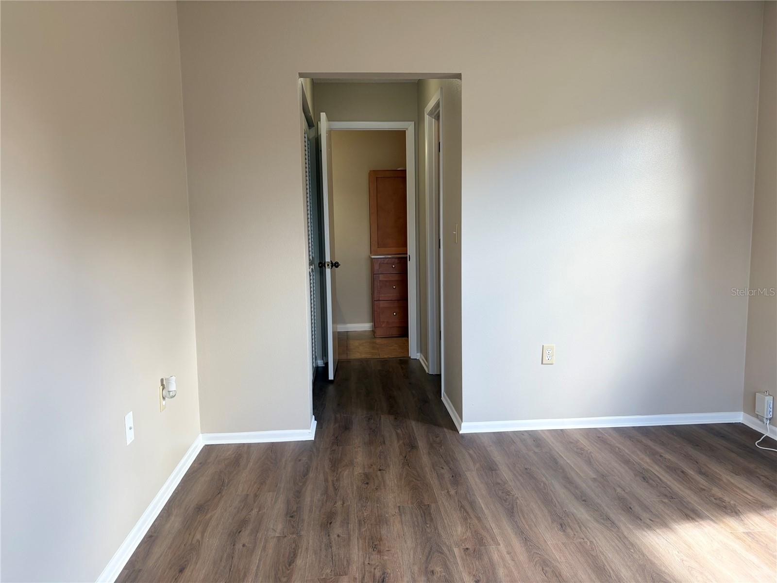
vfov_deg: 53.1
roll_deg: +2.0
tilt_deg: -5.3
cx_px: 388
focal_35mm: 26
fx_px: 584
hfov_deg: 67.3
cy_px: 292
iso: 80
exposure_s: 1/120
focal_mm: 5.96
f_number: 1.6
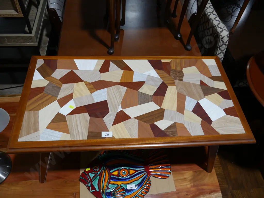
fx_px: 214
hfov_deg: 63.4
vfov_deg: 49.8
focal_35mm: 28
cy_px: 99
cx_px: 132
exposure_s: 1/80
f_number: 3.5
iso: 200
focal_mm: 14
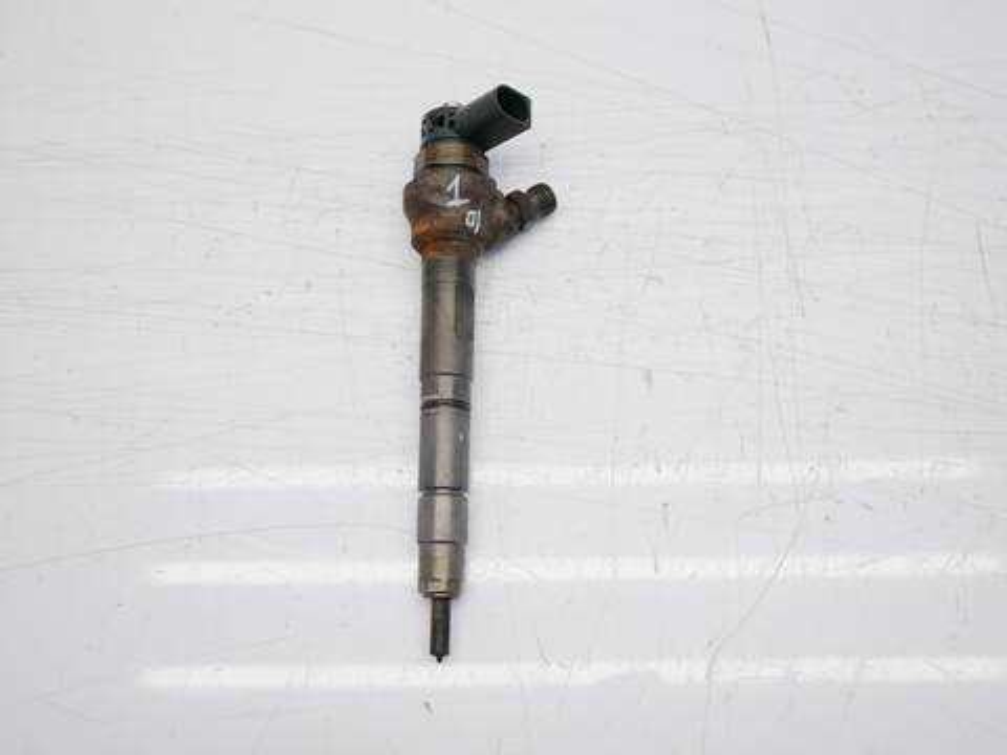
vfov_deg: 44.2
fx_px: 931
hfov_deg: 56.8
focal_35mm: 32
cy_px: 378
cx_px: 504
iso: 200
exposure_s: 1/160
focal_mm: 16
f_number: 4.5
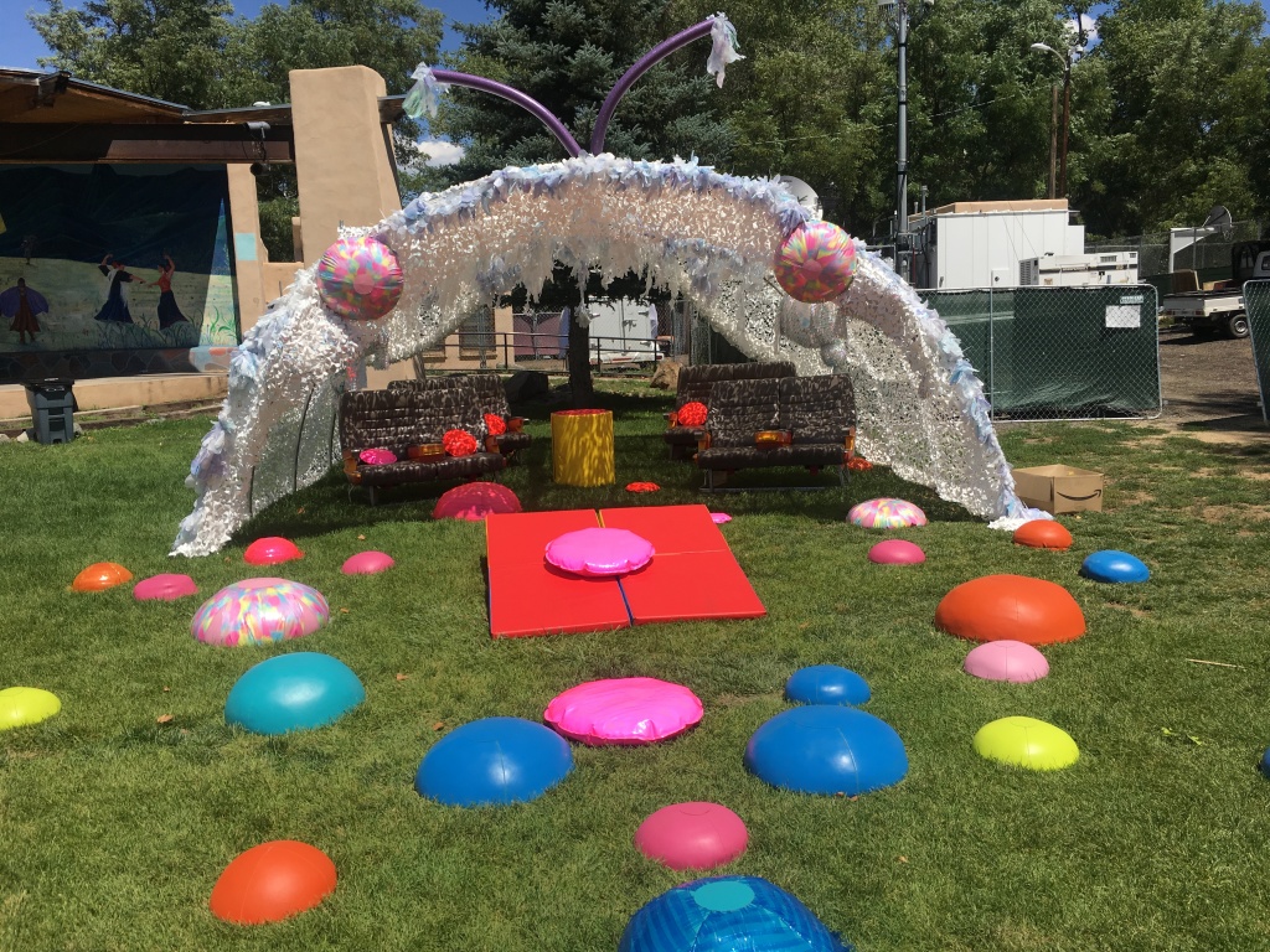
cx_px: 635
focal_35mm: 29
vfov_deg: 48.2
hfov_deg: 61.7
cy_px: 476
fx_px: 1064
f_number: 2.2
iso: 25
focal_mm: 4.15
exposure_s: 1/2331
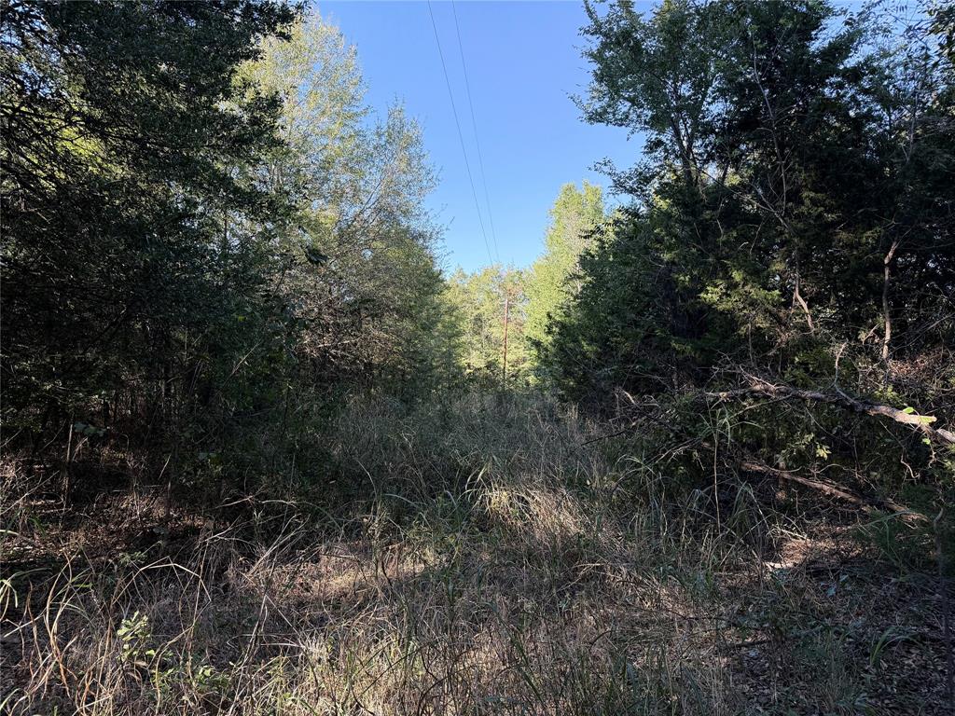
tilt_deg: +0.9
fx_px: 662
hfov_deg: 71.6
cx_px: 478
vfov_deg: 56.8
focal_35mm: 24
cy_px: 358
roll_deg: -1.1
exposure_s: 1/353
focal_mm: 6.76
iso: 100
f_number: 1.78
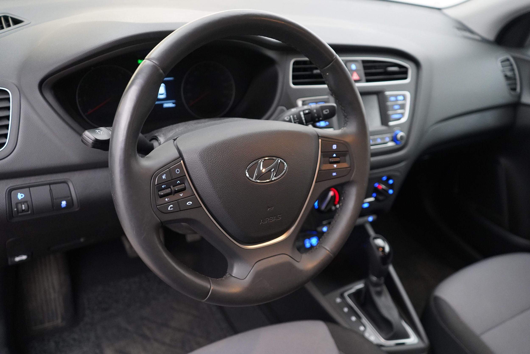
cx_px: 265
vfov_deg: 43.6
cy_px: 177
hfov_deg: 61.9
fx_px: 442
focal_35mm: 30
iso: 6400
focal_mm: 30
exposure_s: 1/60
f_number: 3.5
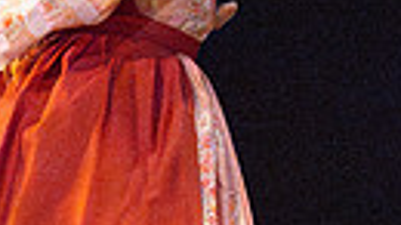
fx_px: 5793
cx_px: 75
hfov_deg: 4.0
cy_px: -312
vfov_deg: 2.2
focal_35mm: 545
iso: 6400
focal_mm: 70
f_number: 2.8
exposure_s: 1/250
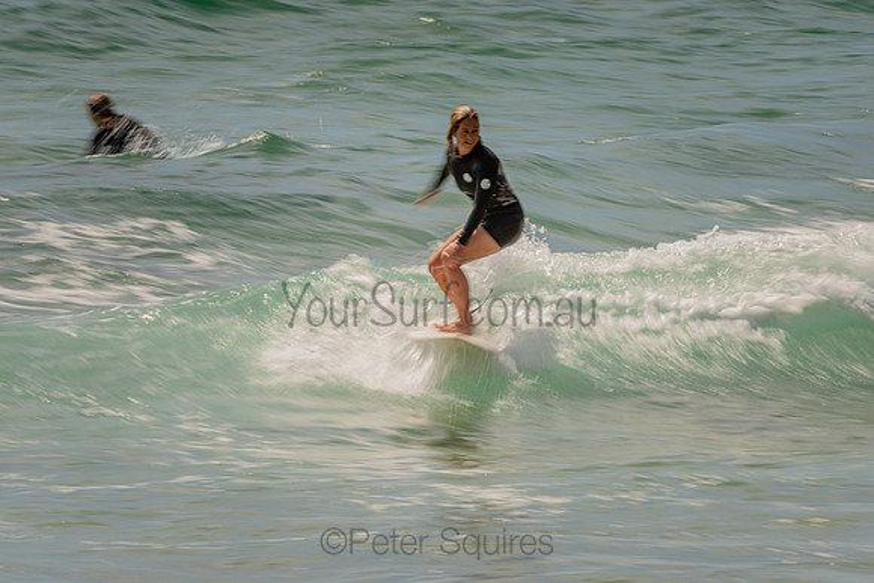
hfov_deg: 3.4
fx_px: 14886
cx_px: 428
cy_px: 236
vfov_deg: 2.2
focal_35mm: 613
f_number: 20
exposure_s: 1/20
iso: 64
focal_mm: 500
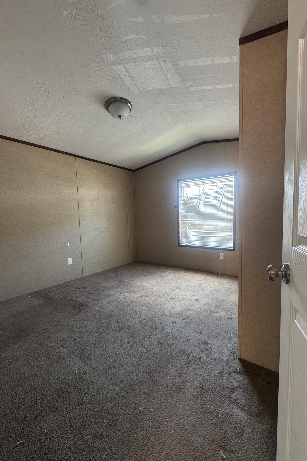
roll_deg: +1.7
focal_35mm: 15
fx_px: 192
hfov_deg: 77.0
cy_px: 233
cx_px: 172
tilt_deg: -5.1
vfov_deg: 100.4
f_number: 2.2
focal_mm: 2.22
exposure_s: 1/85
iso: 320
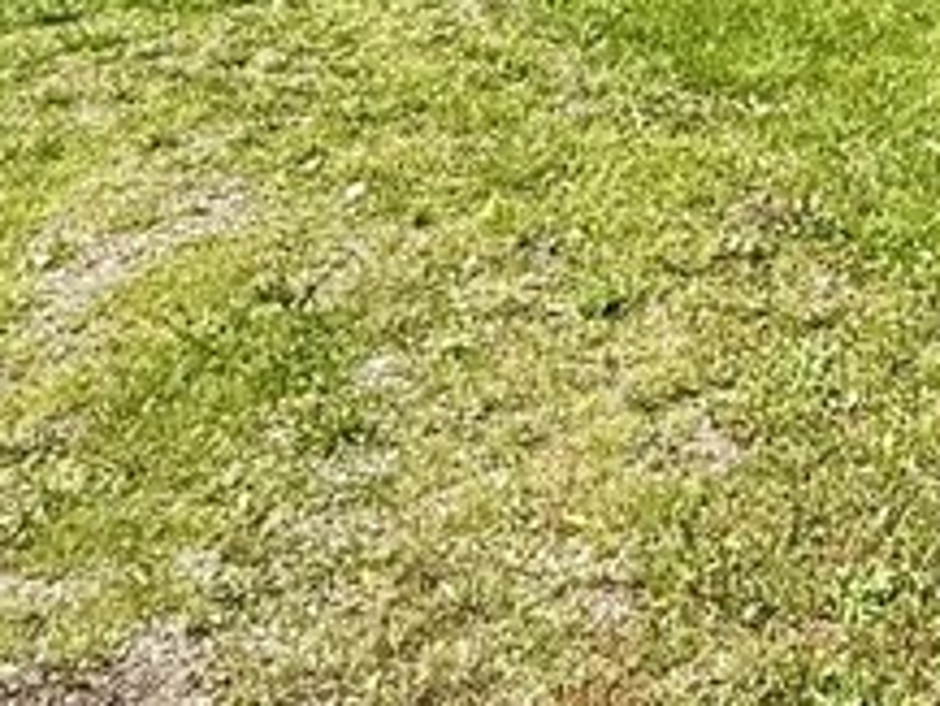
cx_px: 1074
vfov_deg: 17.8
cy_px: -576
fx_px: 1793
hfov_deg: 26.6
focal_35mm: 66
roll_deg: -2.4
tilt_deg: +2.6
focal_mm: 2.22
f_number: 2.2
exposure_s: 1/1961
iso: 50
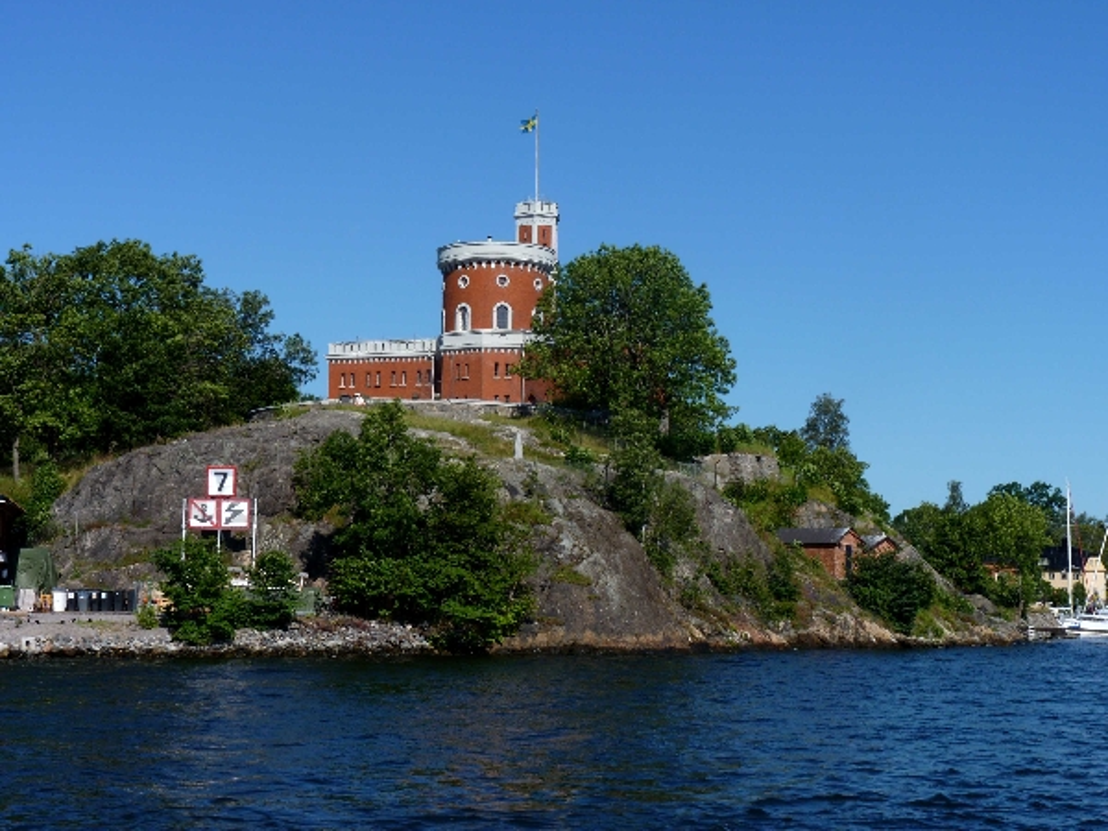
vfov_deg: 22.6
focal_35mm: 65
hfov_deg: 29.8
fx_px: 2081
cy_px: 416
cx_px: 554
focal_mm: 11.5
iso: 80
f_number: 5.6
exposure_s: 1/400
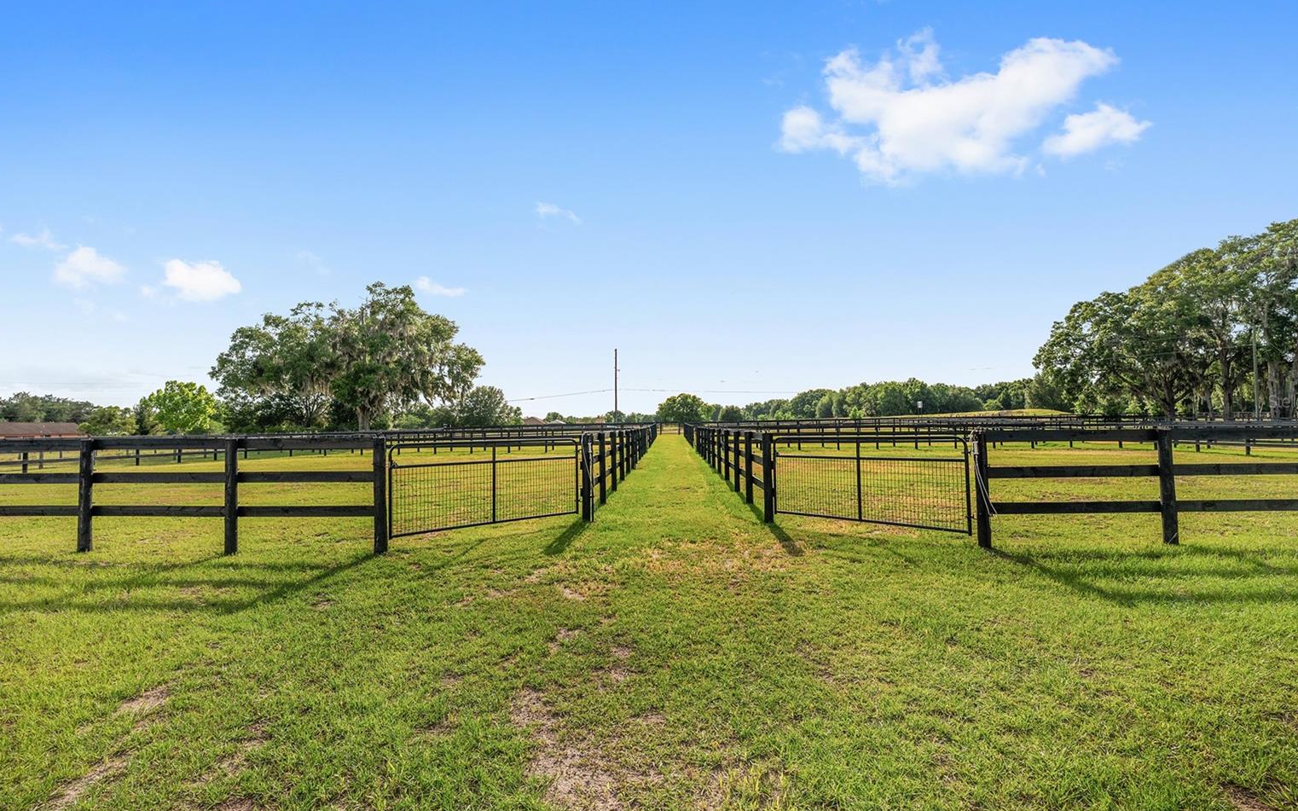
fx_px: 531
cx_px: 662
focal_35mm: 15
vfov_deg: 74.8
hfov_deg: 101.5
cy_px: 401
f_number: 7.1
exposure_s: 1/800
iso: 320
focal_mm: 14
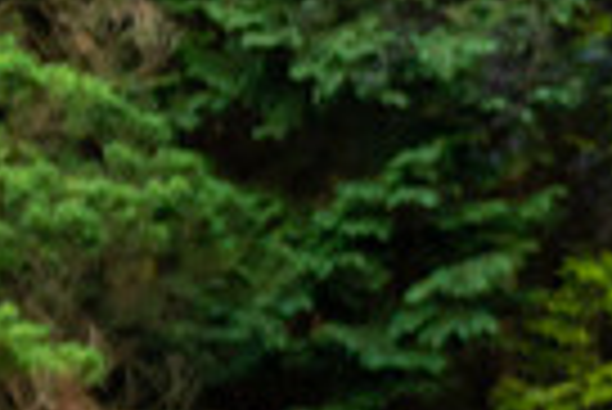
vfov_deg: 2.1
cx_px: 1482
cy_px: 806
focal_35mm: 661
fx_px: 11249
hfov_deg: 3.1
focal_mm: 105
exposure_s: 1/1000
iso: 1250
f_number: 2.8
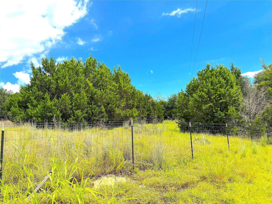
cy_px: 102
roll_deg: +2.2
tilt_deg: +7.8
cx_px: 136
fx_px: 189
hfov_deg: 71.6
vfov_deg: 56.8
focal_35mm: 24
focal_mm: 6.76
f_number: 1.78
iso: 80
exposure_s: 1/4950
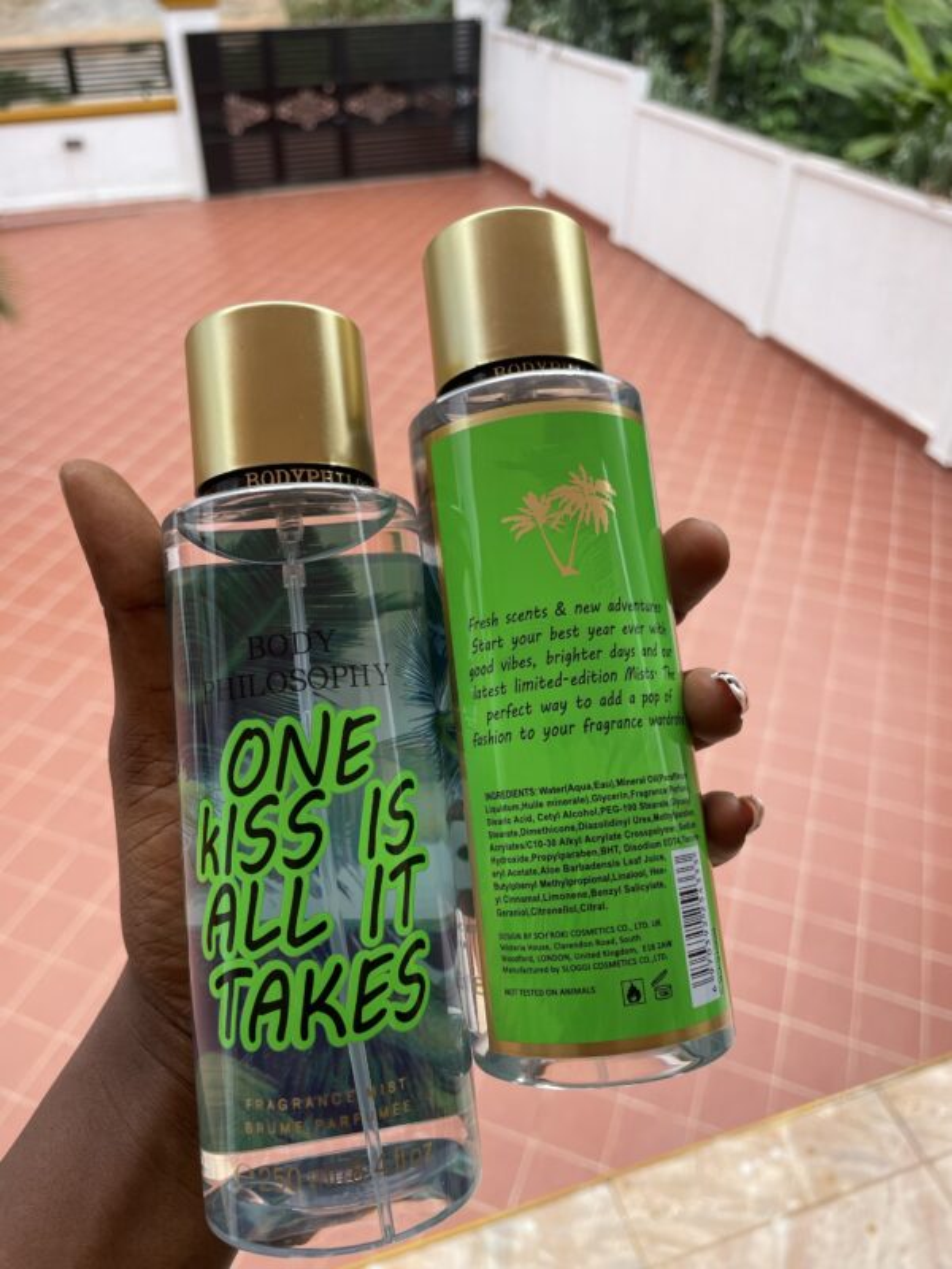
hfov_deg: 53.1
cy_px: 634
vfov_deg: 67.3
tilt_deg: -37.3
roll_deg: +0.4
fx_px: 953
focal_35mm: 26
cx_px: 476
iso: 32
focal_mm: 4.2
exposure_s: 1/875
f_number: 1.6
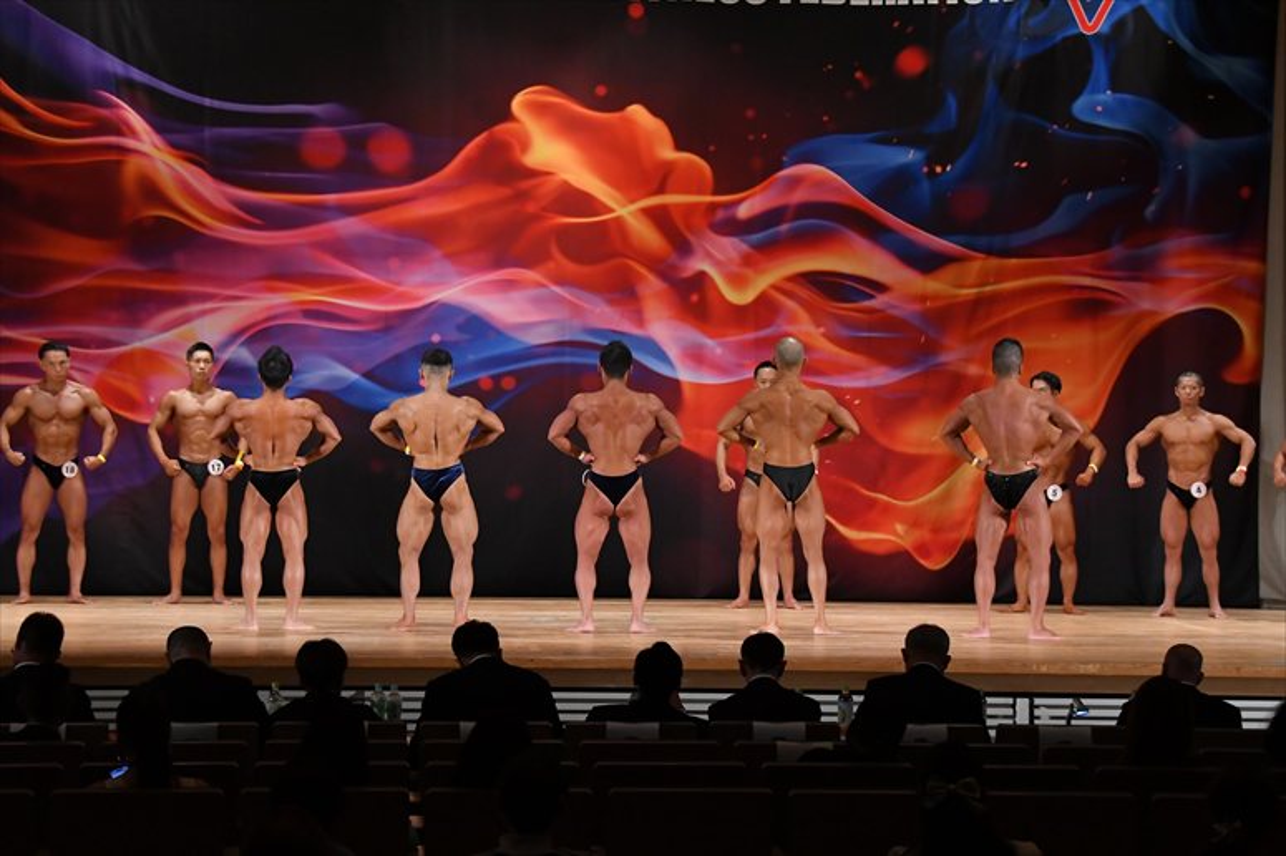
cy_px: 428
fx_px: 3463
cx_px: 643
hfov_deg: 21.0
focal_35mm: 97
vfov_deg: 14.1
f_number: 5.6
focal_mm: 65
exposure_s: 1/400
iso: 3200
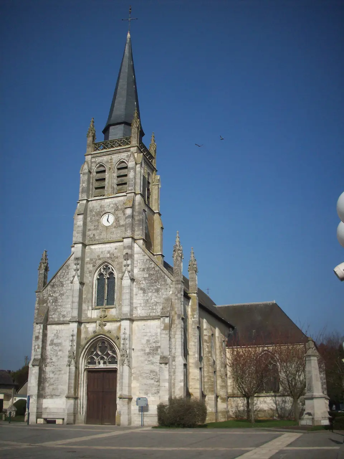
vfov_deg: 50.1
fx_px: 490
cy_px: 230
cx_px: 172
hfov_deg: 38.7
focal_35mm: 37
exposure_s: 1/685
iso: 80
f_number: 5.6
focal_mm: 6.2
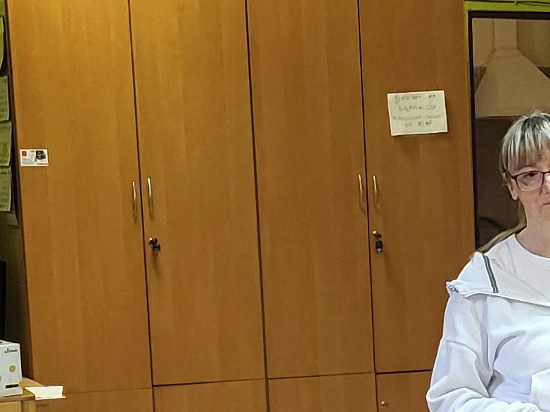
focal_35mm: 133
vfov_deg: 11.0
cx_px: 710
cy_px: 454
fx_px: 2113
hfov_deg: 14.2
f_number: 1.8
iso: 320
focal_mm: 5.4
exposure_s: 1/100
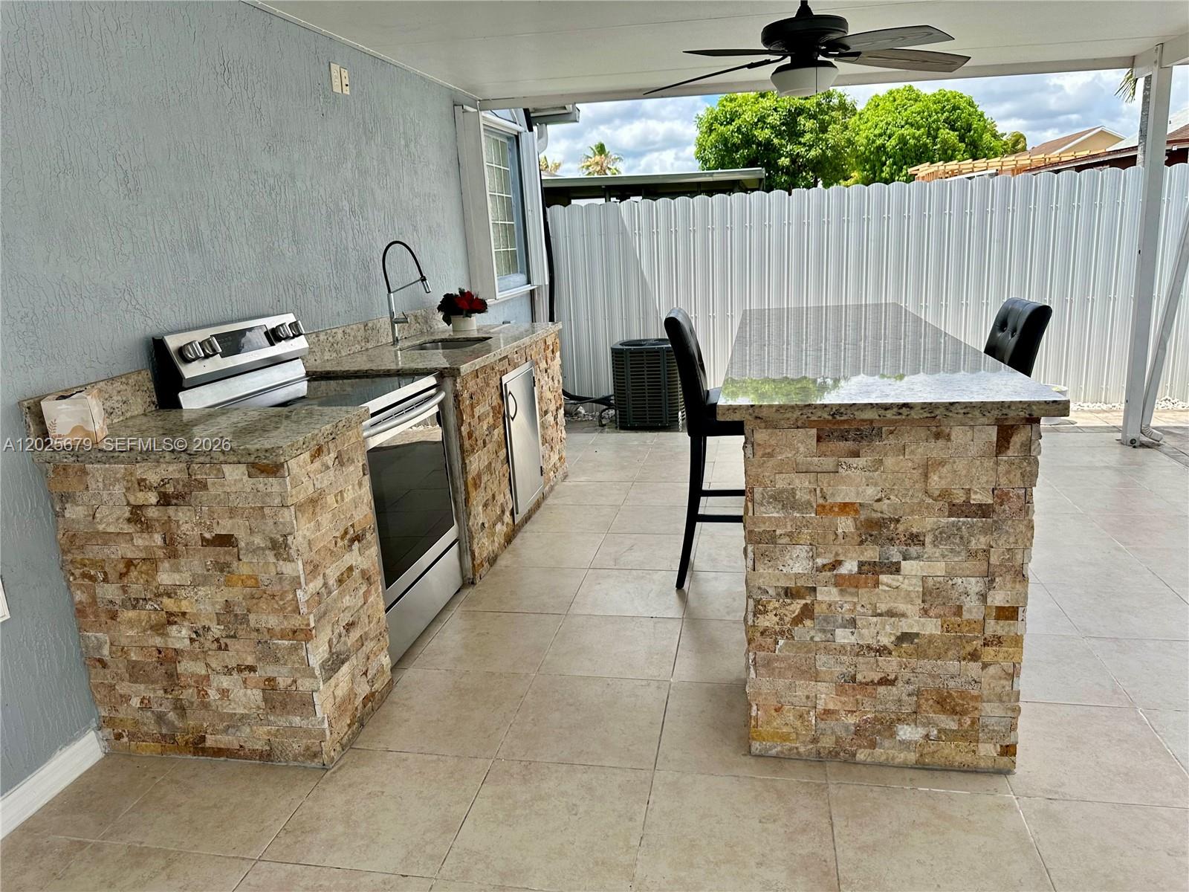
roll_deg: +0.4
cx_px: 594
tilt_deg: -12.2
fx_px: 824
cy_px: 446
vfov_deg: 56.8
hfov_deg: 71.6
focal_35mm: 24
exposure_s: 1/1779
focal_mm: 6.86
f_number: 1.78
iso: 80
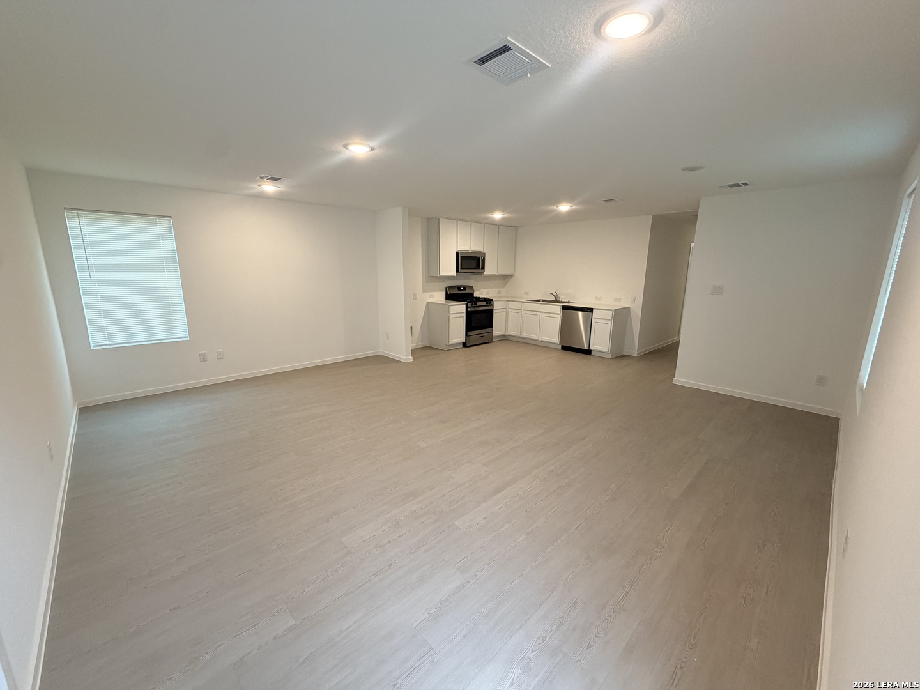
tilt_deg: -12.2
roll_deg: -0.1
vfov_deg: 85.7
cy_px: 345
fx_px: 372
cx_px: 460
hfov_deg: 102.1
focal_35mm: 14
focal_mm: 2.22
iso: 320
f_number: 2.2
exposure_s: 1/120
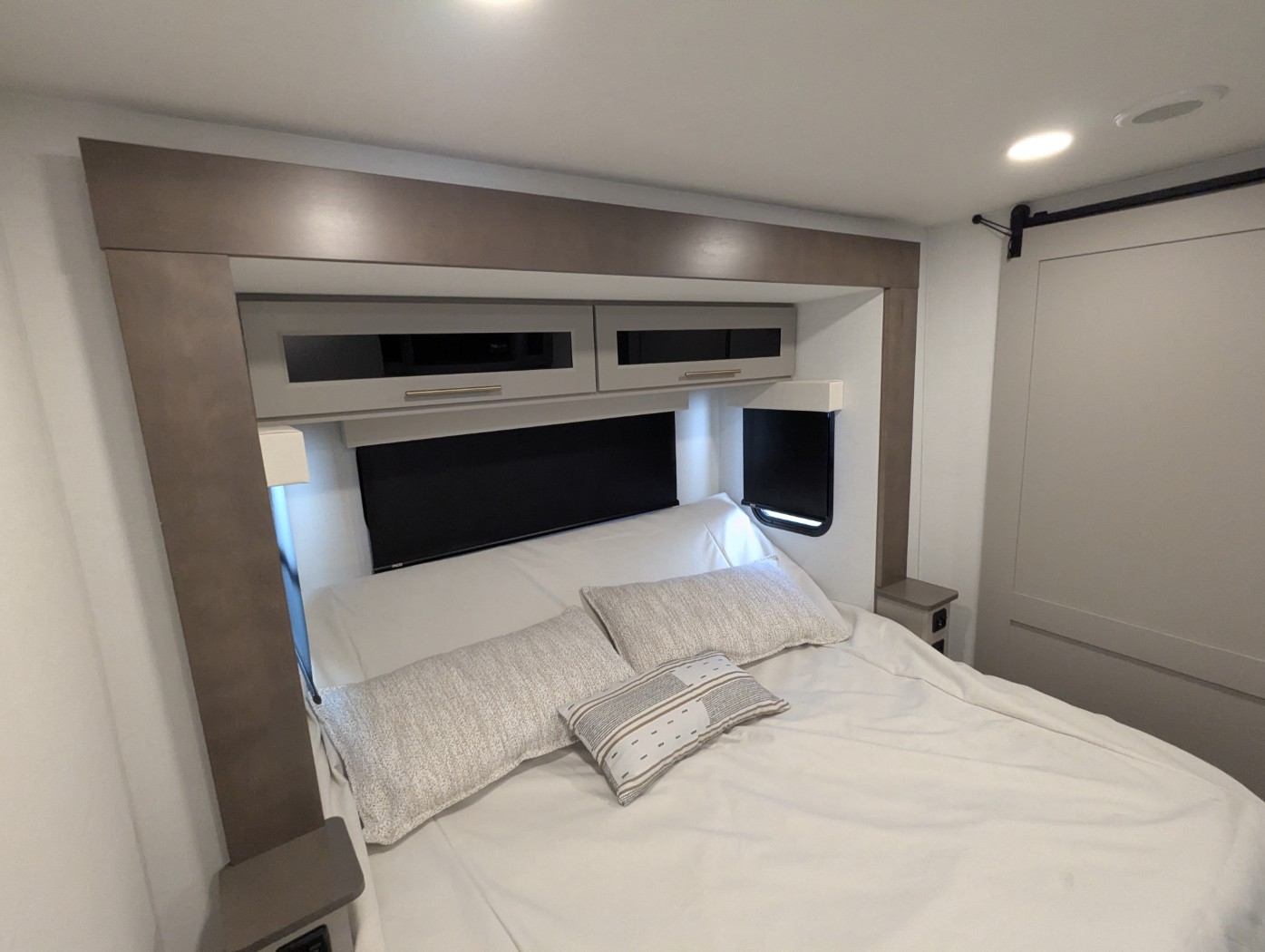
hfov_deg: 94.4
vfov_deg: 78.2
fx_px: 585
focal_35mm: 16
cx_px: 632
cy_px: 476
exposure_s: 1/168
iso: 694
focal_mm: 2.35
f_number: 2.2
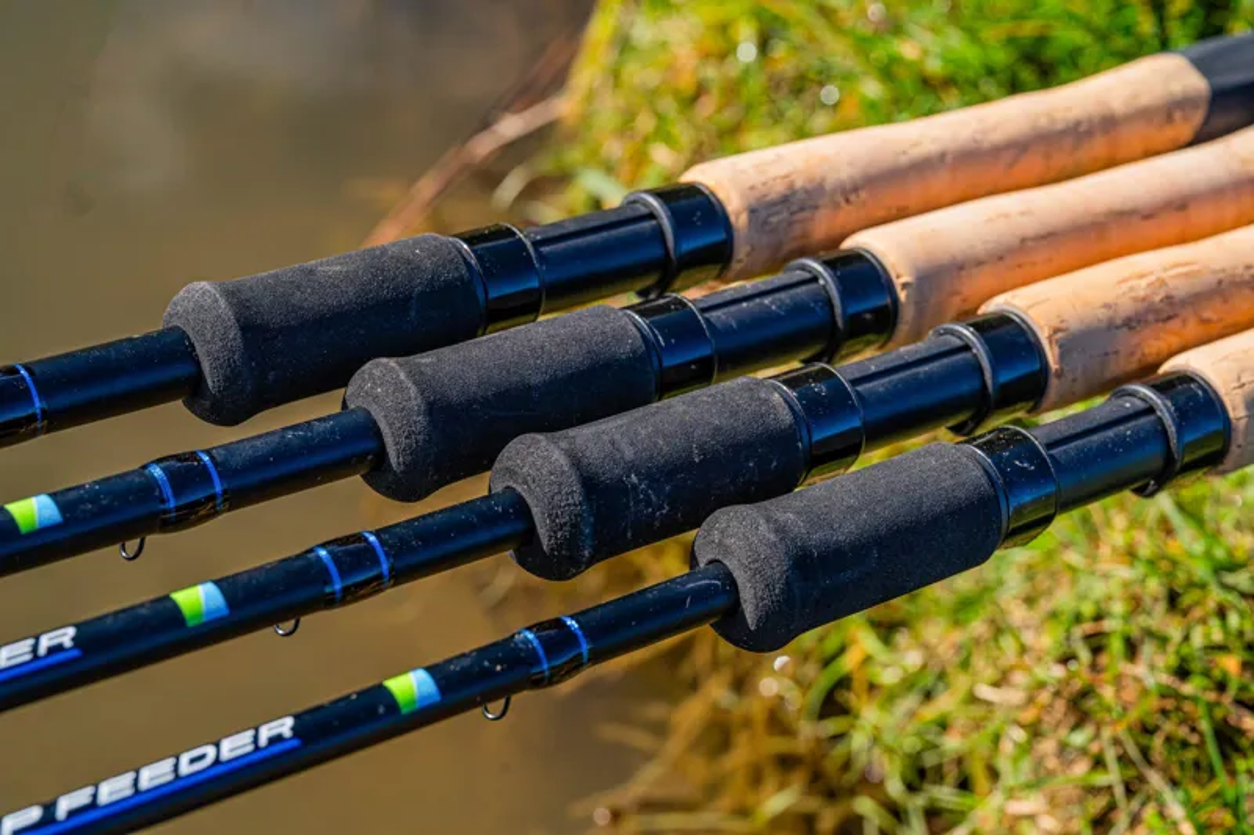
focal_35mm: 70
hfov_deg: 28.8
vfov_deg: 19.4
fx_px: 2438
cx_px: 627
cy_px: 418
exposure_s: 1/200
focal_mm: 70
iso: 100
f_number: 8
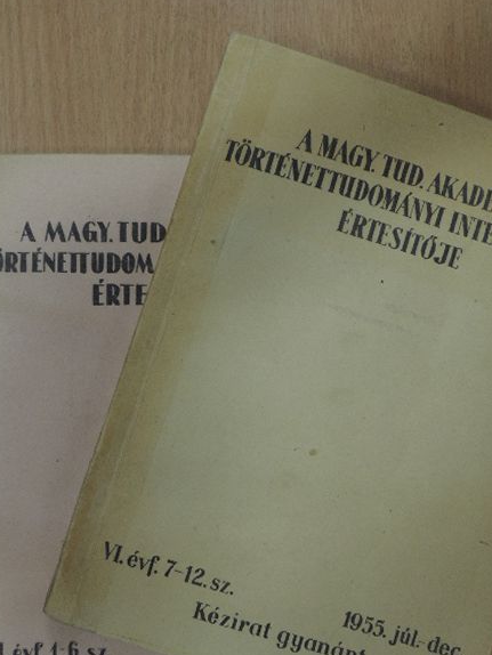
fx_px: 739
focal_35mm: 39
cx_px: 247
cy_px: 351
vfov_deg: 47.8
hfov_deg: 36.8
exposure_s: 1/25
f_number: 5.1
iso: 400
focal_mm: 6.2
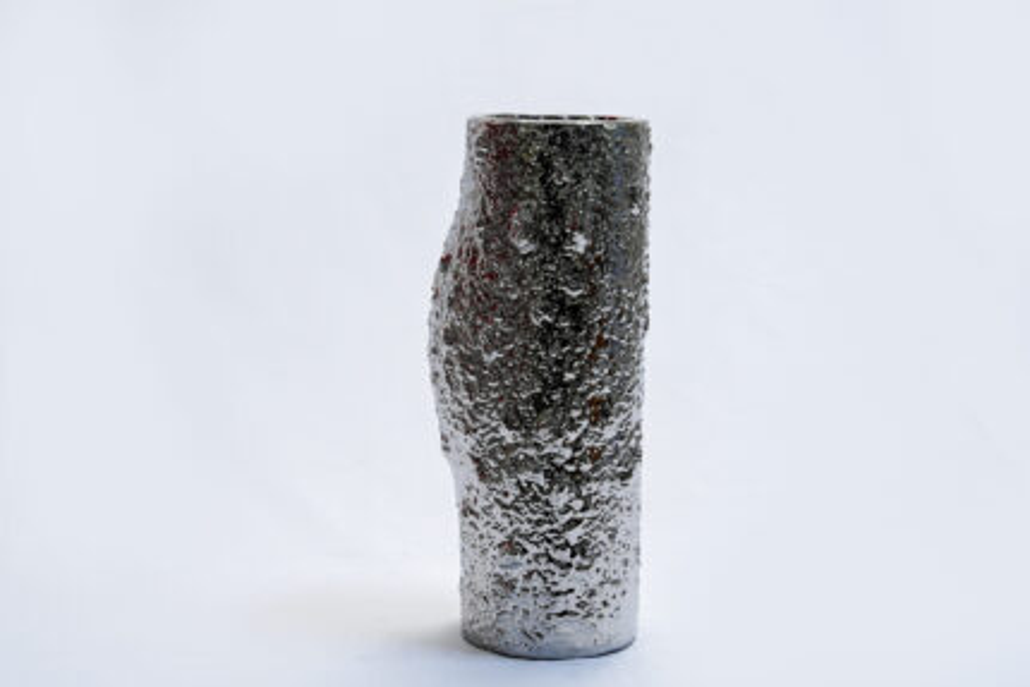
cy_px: 344
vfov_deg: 19.5
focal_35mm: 70
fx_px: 2003
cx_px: 515
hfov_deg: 28.8
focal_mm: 70
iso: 3200
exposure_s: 1/125
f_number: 13
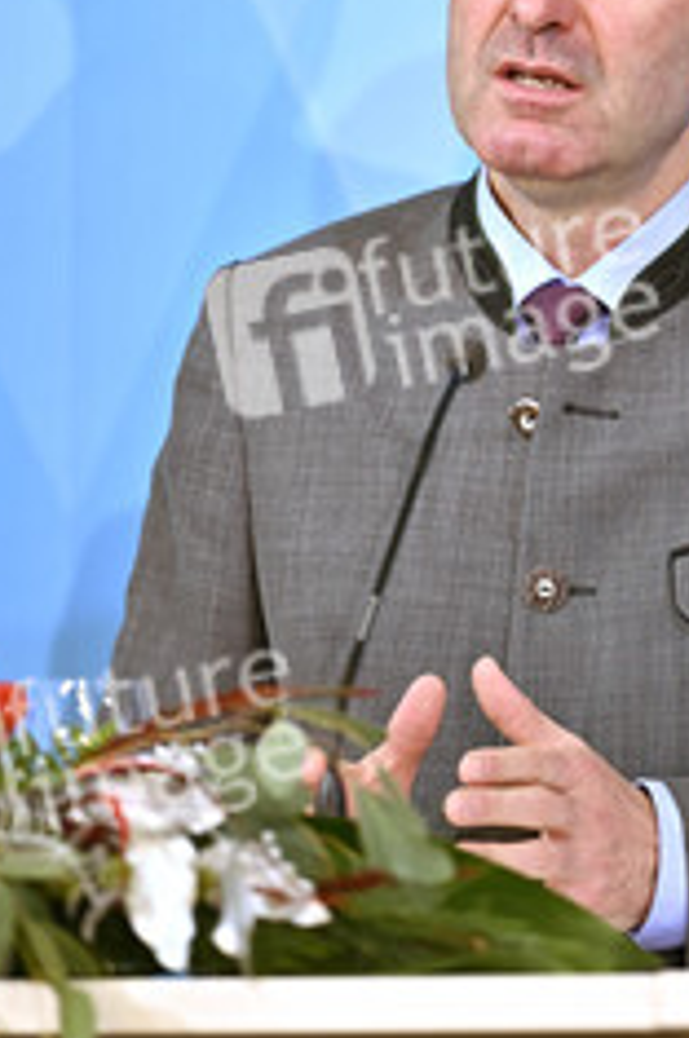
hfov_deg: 4.0
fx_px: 9789
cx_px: 561
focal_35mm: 340
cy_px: 534
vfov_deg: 6.1
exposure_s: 1/400
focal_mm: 200
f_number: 2.8
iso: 500
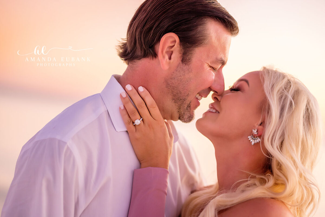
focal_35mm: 85
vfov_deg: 16.1
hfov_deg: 23.9
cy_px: 108
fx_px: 767
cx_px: 162
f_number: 2
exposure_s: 1/400
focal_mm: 85
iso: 800
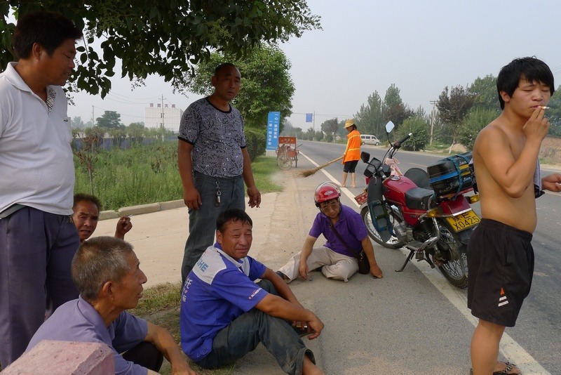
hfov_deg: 61.9
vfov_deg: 43.6
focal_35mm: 30
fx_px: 468
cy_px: 188
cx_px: 280
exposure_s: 1/500
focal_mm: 6.4
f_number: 4
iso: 80
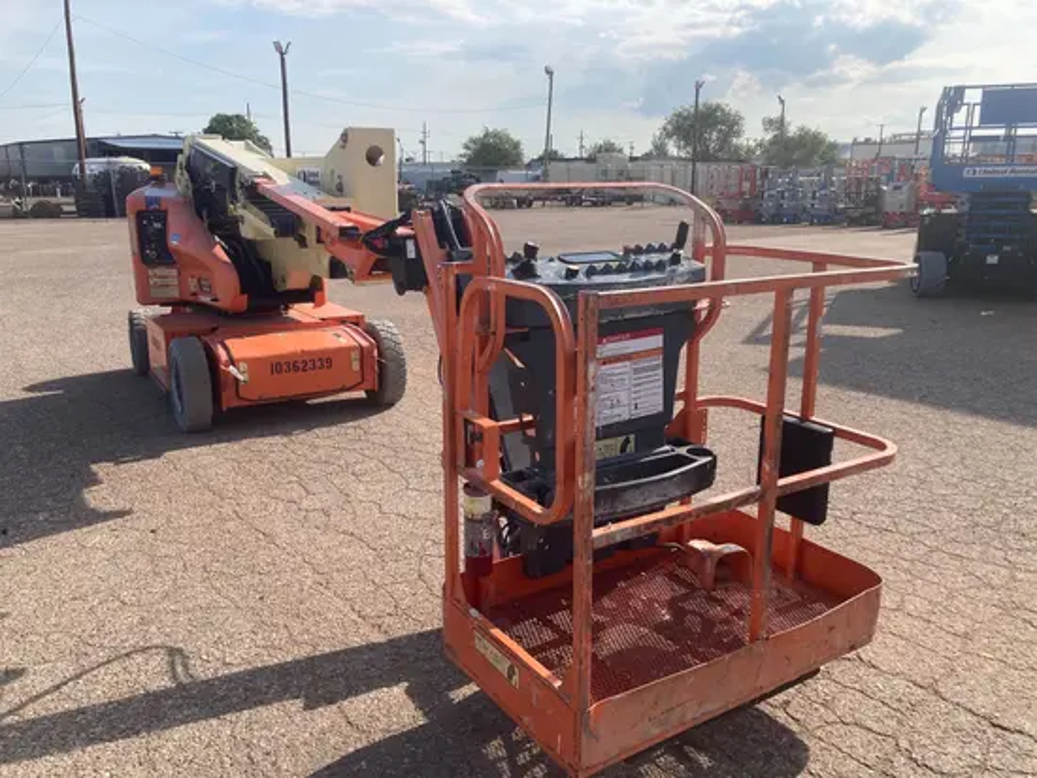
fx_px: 839
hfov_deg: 63.4
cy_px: 389
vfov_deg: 49.8
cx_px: 518
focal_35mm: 28
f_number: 1.8
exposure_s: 1/1799
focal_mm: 3.99
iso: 20
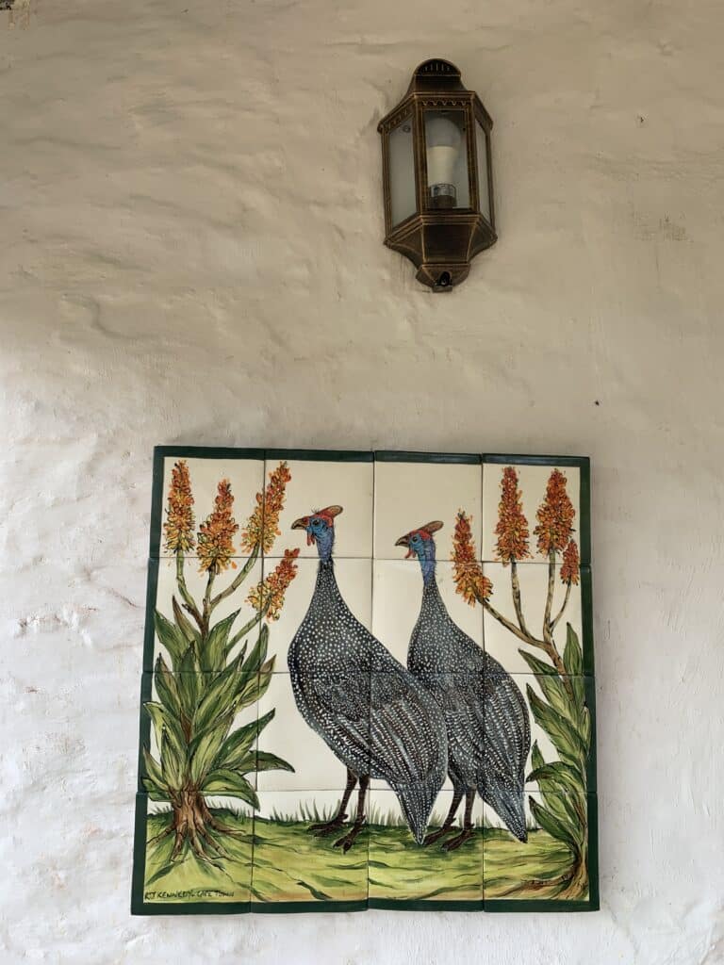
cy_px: 482
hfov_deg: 53.1
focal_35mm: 26
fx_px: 725
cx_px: 362
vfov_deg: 67.3
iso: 25
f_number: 1.8
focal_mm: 4.25
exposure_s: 1/155
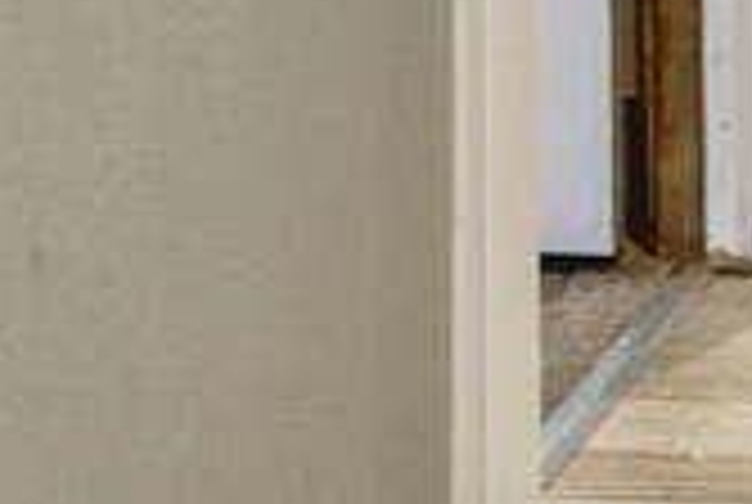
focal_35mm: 239
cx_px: 1331
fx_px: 5001
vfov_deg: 5.4
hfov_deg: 8.3
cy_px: -1116
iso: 160
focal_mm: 13
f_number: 2.8
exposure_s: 1/15
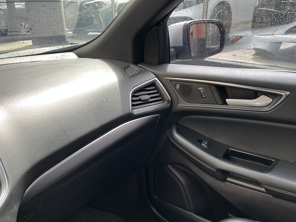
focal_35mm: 26
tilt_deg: -23.2
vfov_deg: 53.1
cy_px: 111
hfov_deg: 67.3
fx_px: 222
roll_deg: +0.9
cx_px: 148
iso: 64
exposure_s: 1/122
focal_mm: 5.1
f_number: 1.6
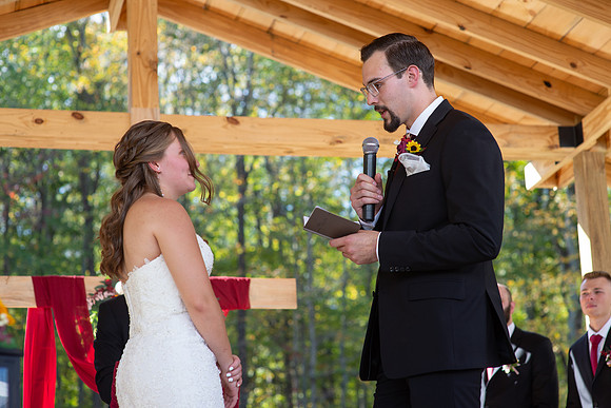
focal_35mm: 90
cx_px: 317
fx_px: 1526
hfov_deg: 22.6
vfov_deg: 15.2
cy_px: 192
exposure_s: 1/500
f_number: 4.5
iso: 400
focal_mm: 85
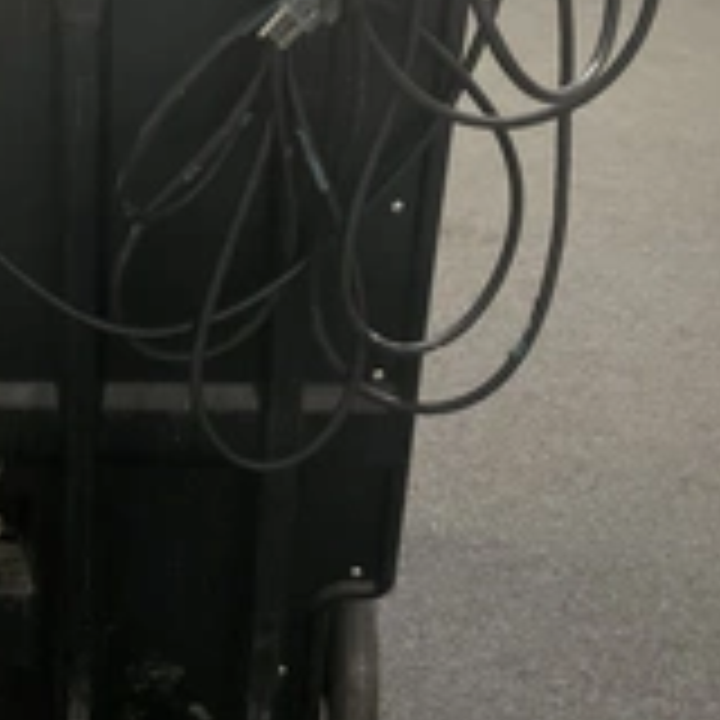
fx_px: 1506
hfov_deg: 26.0
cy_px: 171
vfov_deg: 26.5
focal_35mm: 64
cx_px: 76
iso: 320
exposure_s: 1/30
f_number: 1.8
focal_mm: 3
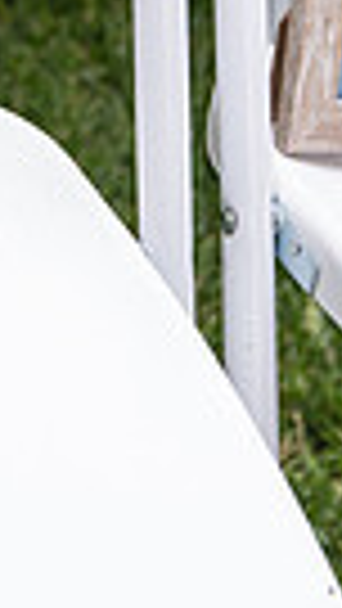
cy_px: -187
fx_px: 3625
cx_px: -261
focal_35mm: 225
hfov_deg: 5.3
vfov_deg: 9.4
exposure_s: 1/320
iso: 400
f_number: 4.5
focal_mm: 50
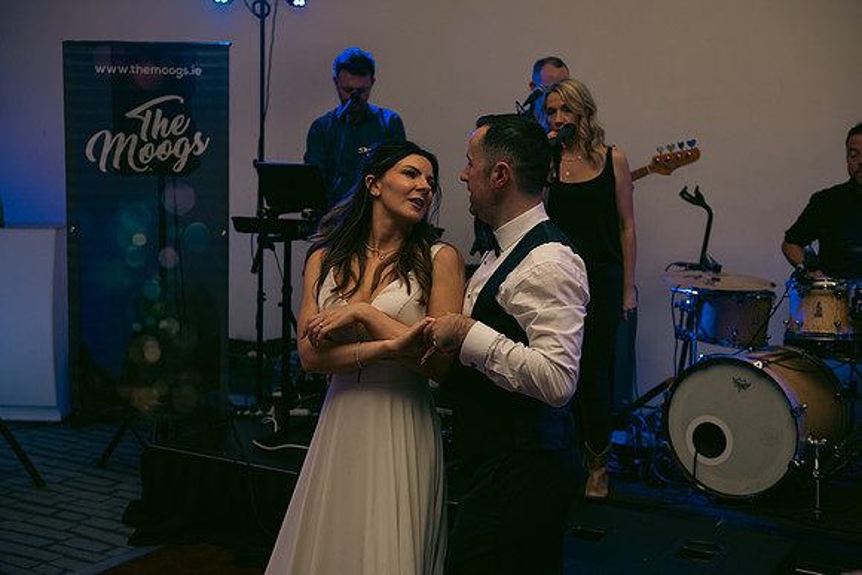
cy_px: 288
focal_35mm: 48
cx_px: 431
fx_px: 1150
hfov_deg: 41.1
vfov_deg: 28.1
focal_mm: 48
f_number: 3.5
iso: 800
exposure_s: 1/160
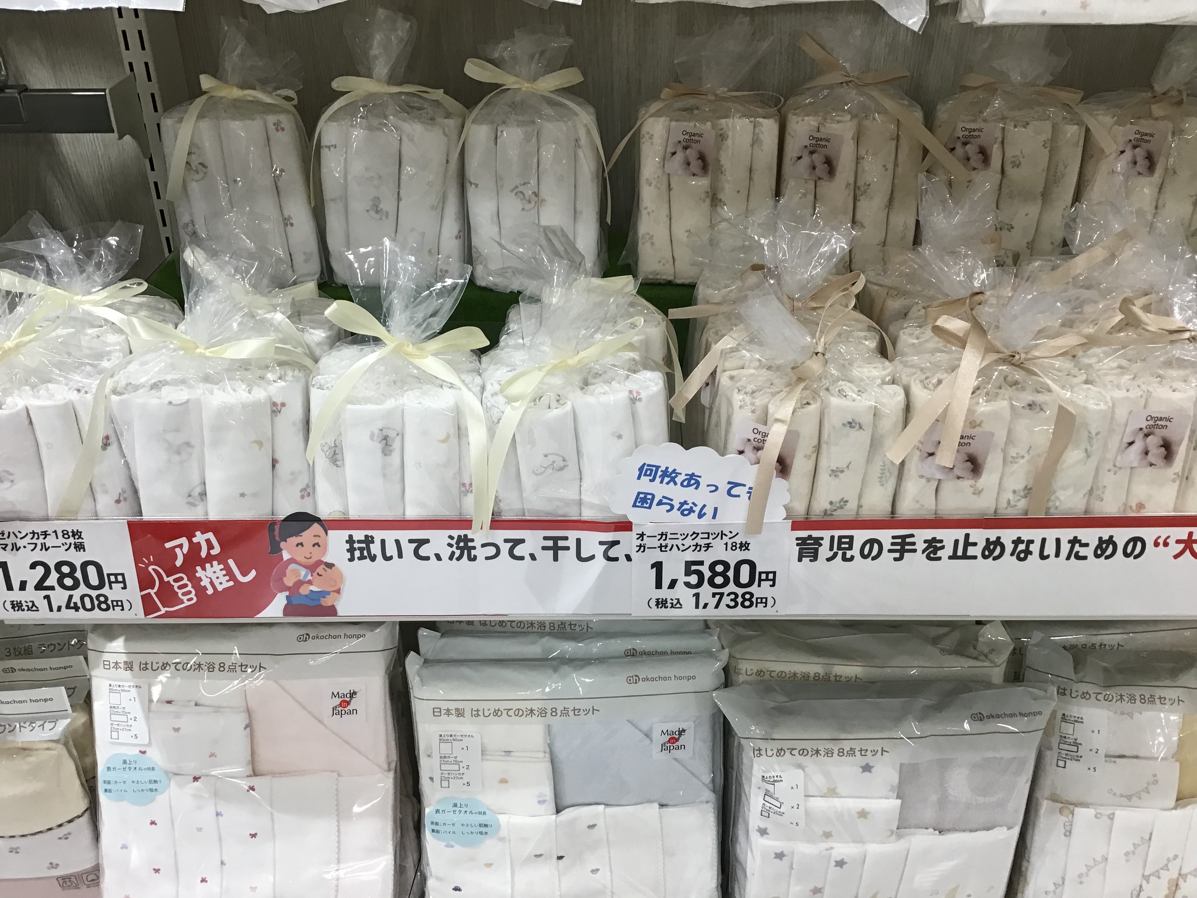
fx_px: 1072
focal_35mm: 31
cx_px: 598
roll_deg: +0.7
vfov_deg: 45.4
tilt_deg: -31.6
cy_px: 449
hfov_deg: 58.4
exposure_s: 1/40
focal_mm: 3.3
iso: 32
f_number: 2.4
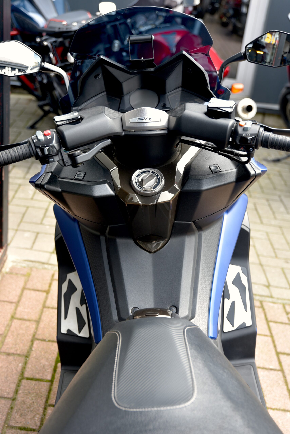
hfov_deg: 28.1
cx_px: 145
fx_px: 579
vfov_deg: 41.1
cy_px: 217
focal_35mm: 48
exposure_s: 1/60
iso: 200
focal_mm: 48
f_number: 4
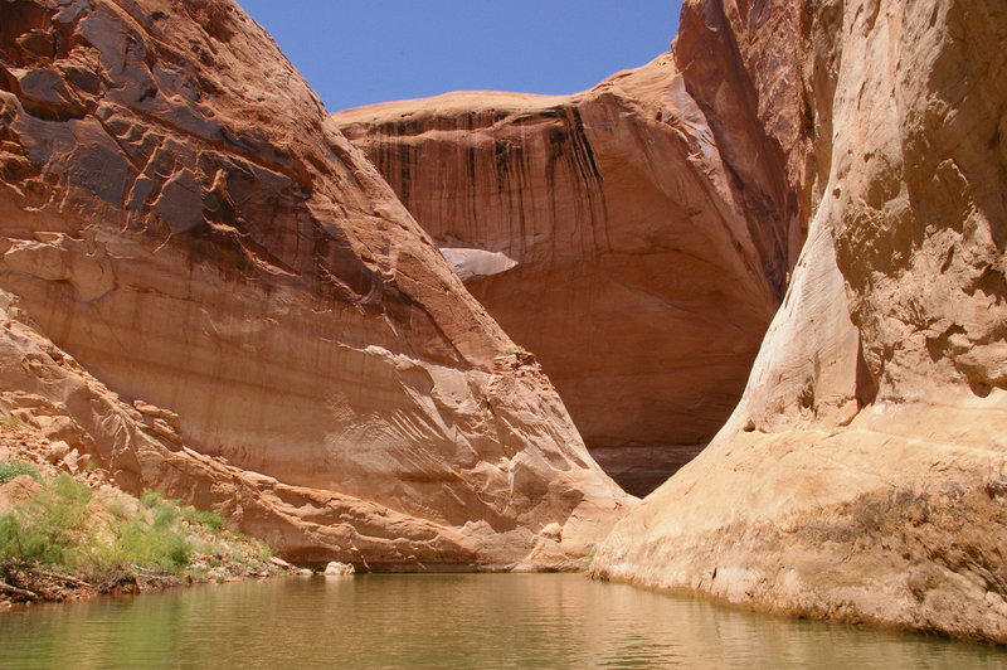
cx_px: 504
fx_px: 755
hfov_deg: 67.4
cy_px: 335
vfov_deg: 47.9
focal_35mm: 27
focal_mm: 18
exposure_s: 1/180
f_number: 22
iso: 800
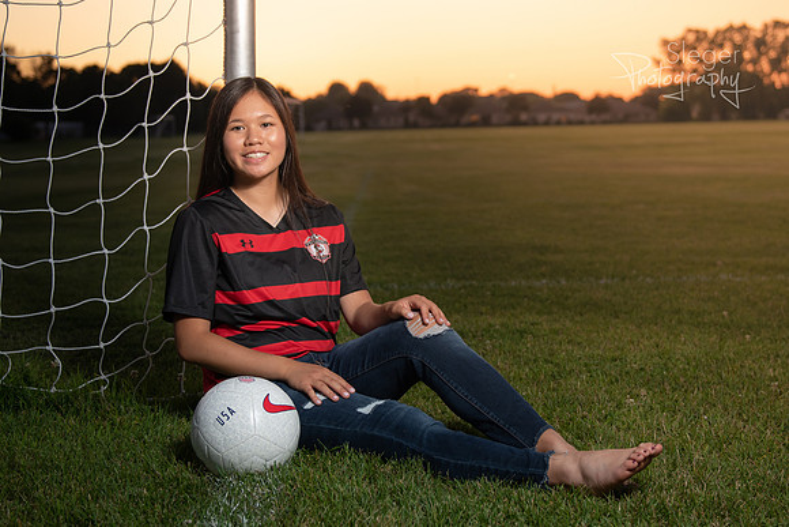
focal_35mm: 58
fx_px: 1269
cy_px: 265
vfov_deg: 23.4
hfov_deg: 34.5
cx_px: 409
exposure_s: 1/100
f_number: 2.8
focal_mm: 35
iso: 100
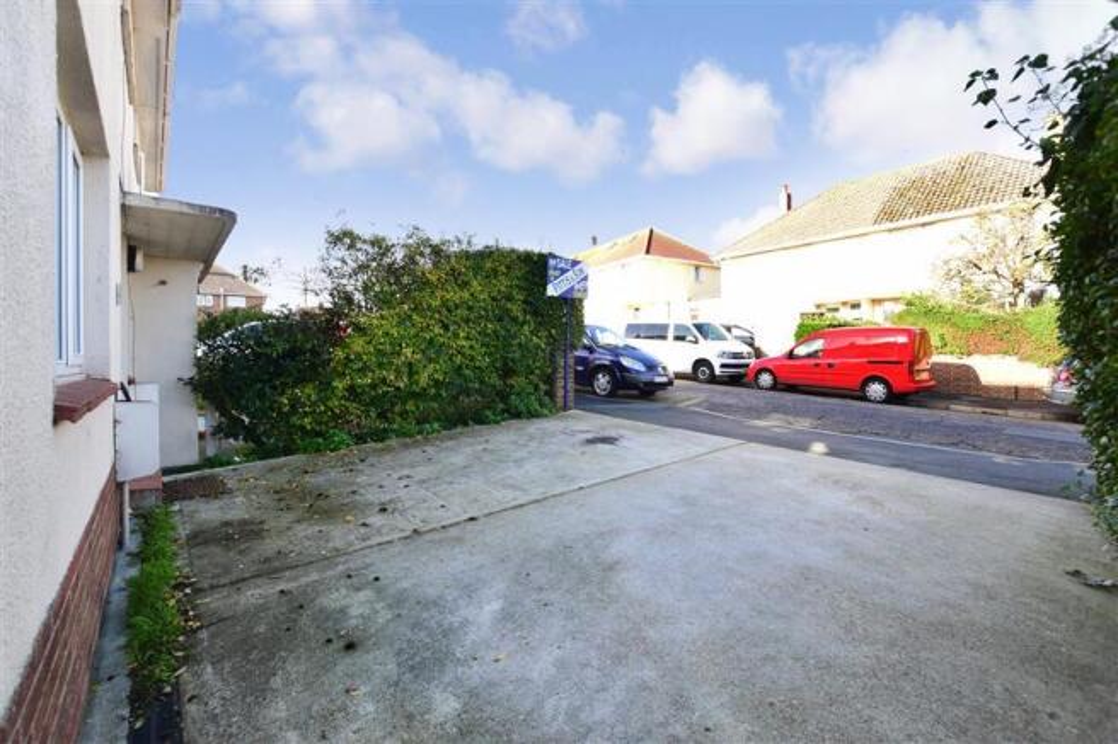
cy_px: 372
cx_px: 559
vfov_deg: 77.3
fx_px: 466
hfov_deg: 100.4
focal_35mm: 15
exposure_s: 1/200
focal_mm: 10
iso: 400
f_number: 7.1
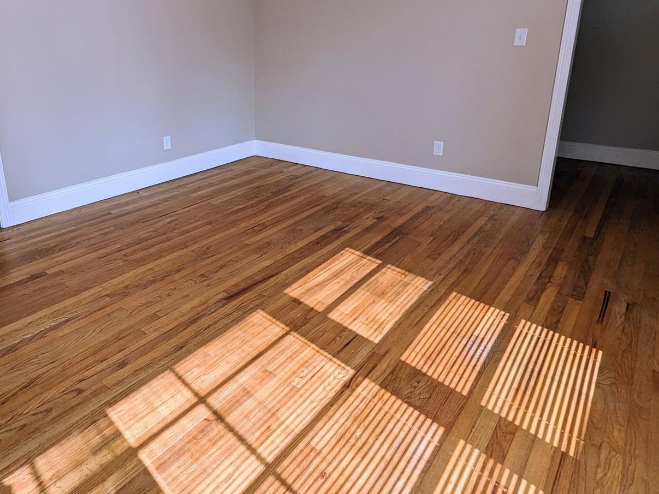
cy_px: 180
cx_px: 256
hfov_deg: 75.3
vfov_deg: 60.1
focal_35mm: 22
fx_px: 419
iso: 42
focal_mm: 1.95
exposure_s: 1/289
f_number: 2.2
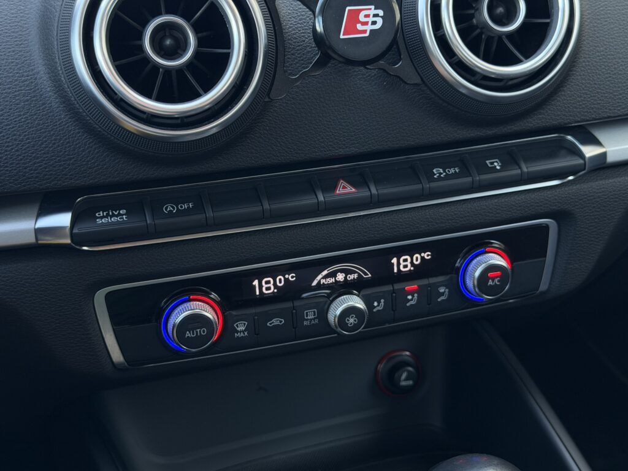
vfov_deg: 30.3
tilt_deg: -22.8
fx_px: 871
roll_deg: +1.1
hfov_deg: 39.7
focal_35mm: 48
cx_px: 314
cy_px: 236
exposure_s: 1/101
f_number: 1.78
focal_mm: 6.76
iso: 160
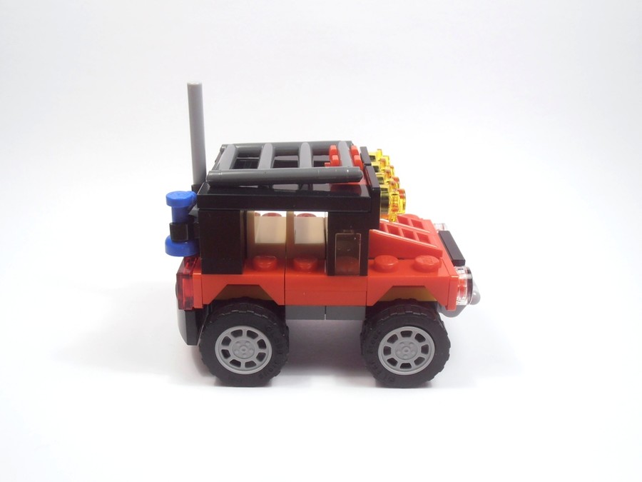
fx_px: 686
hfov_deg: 50.1
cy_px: 241
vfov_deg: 38.7
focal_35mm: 37
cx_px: 321
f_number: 3.9
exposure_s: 1/80
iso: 80
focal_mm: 6.61
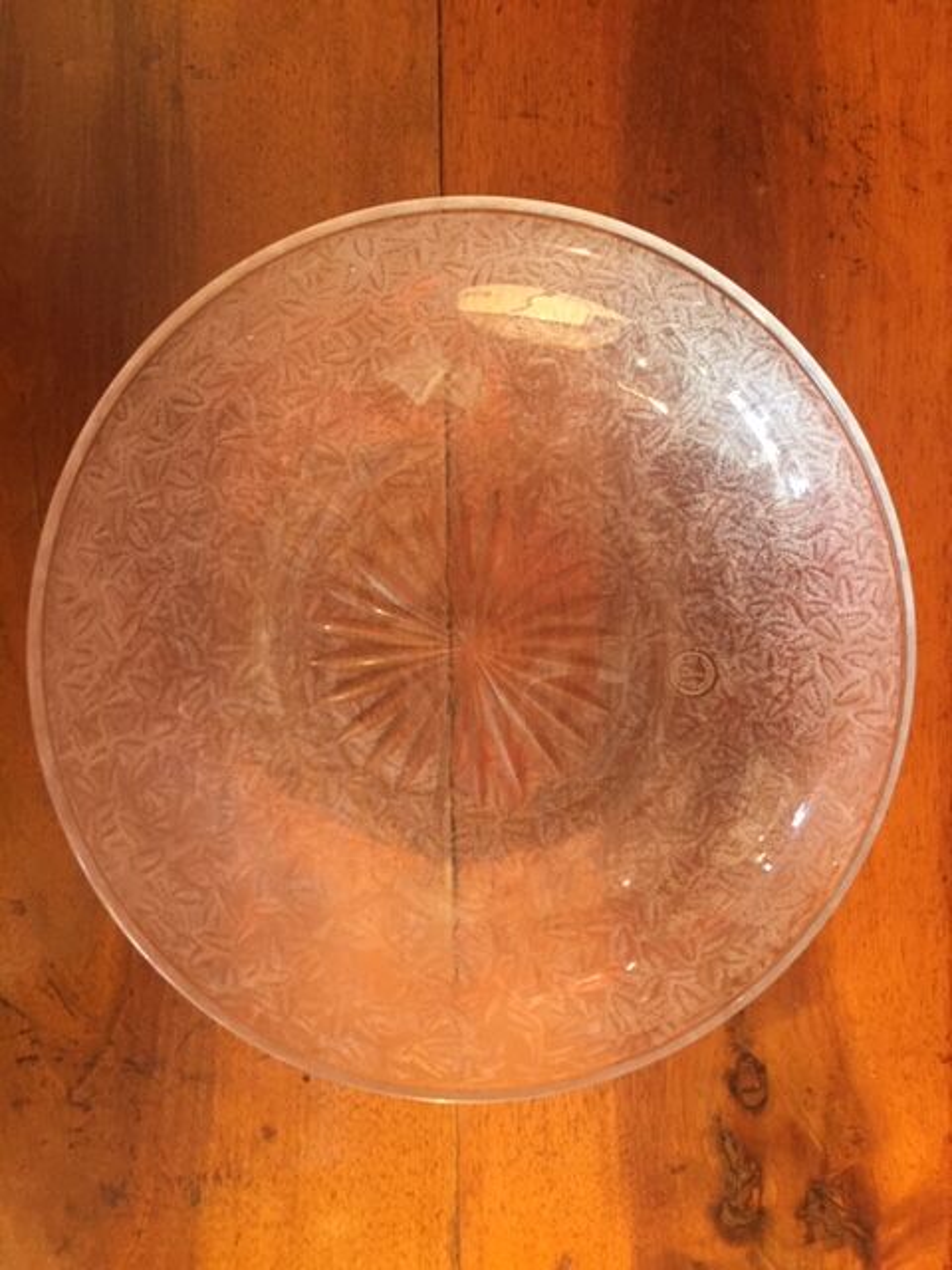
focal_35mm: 29
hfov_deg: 48.2
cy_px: 635
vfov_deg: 61.7
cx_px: 476
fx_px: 1063
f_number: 2.2
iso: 250
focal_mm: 4.15
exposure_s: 1/25
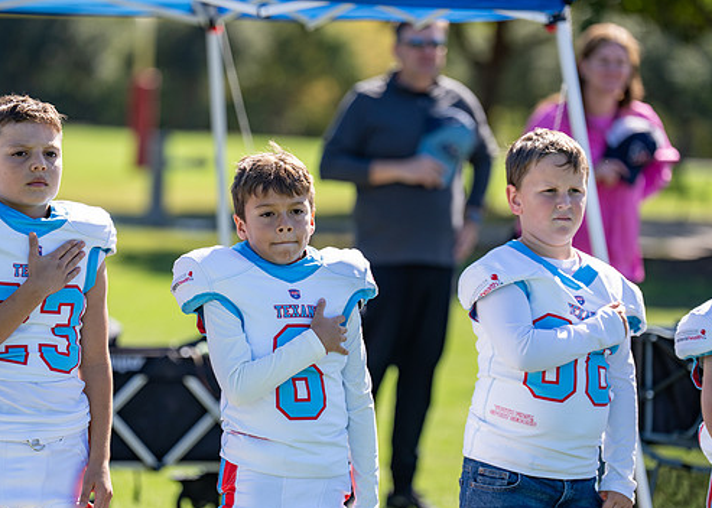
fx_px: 4387
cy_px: 295
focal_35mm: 217
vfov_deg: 6.6
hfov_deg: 9.3
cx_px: 317
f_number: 2.8
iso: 125
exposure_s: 1/1000
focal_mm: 159
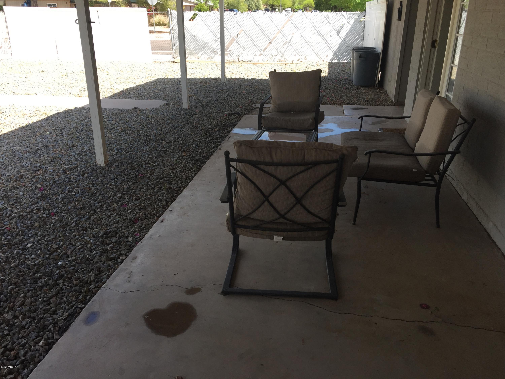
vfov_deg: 48.2
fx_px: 423
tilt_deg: -21.4
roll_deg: -1.8
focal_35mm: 29
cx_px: 252
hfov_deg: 61.7
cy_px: 190
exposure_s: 1/455
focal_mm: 4.15
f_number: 2.2
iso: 32
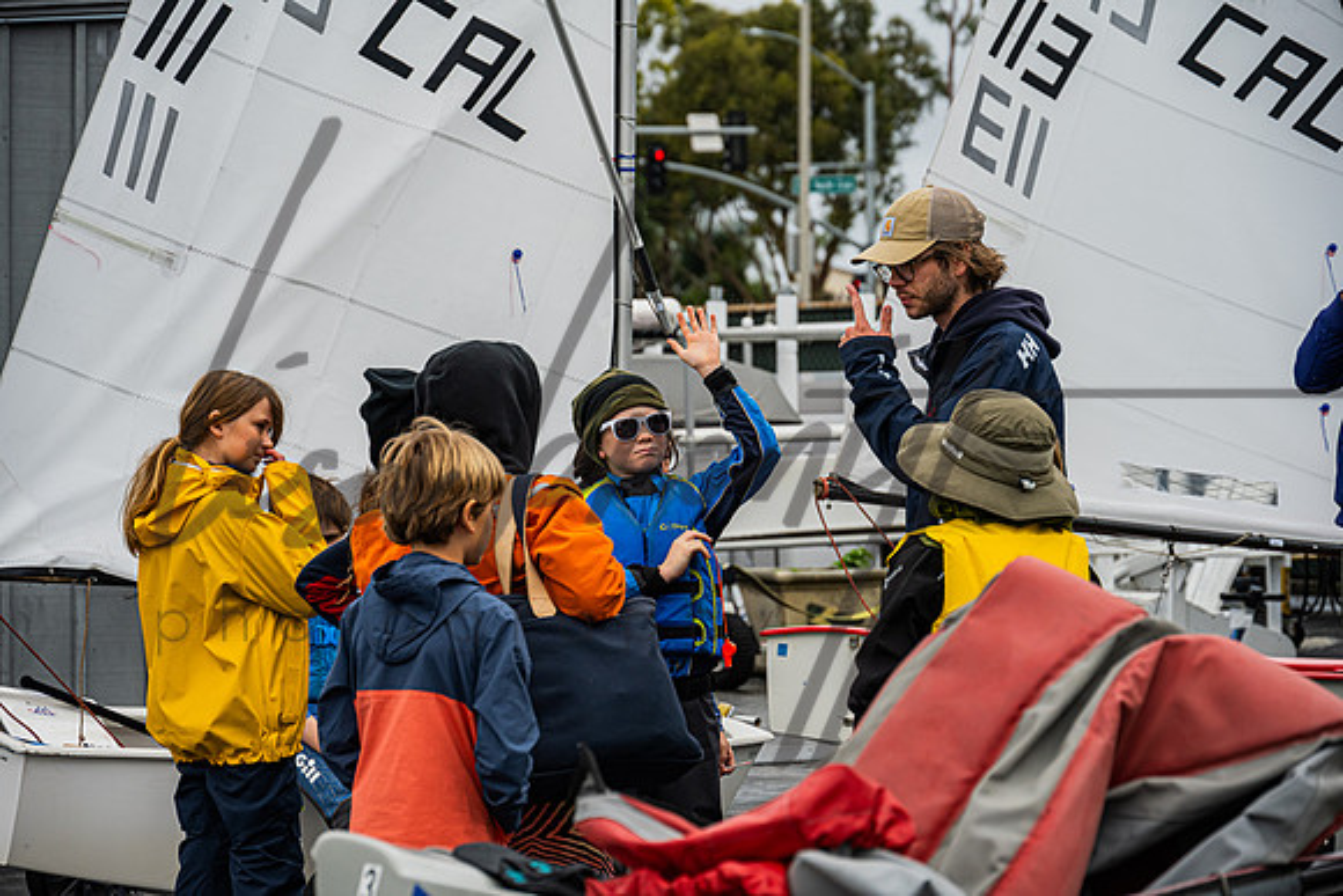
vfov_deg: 11.0
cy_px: 448
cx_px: 672
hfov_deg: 16.4
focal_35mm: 125
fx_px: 4664
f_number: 6.3
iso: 320
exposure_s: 1/800
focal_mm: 125
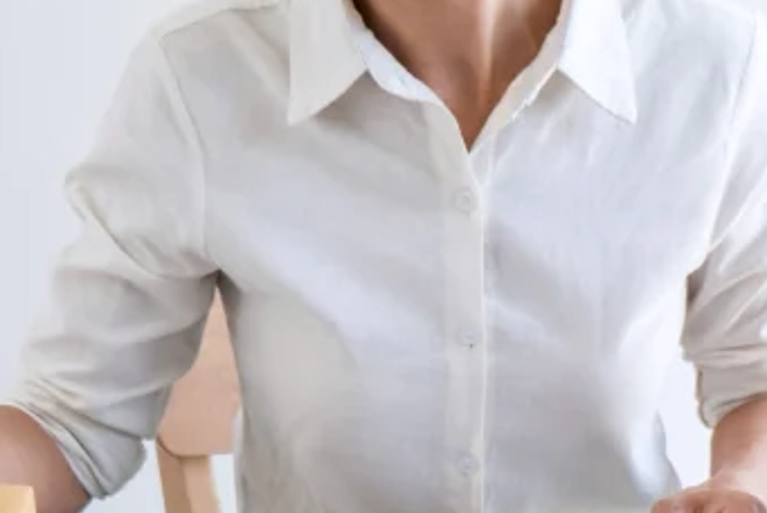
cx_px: 605
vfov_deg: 14.8
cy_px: 741
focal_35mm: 87
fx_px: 1855
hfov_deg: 23.1
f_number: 2.8
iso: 200
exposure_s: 1/100
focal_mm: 19.6
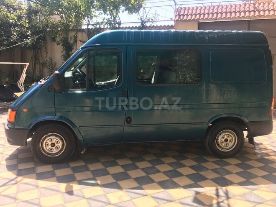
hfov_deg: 61.7
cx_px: 138
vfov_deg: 48.2
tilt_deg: -9.2
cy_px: 104
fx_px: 231
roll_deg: -0.8
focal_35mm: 29
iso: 25
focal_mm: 4.15
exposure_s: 1/314
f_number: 2.2
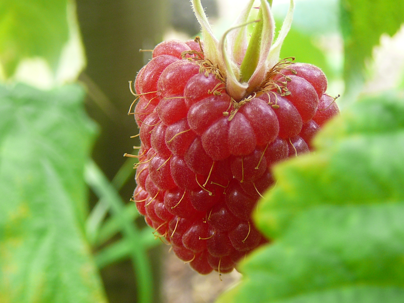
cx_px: 202
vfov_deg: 22.6
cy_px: 152
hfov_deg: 29.8
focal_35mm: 65
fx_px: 759
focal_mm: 7.8
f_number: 3.4
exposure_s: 1/40
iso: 100
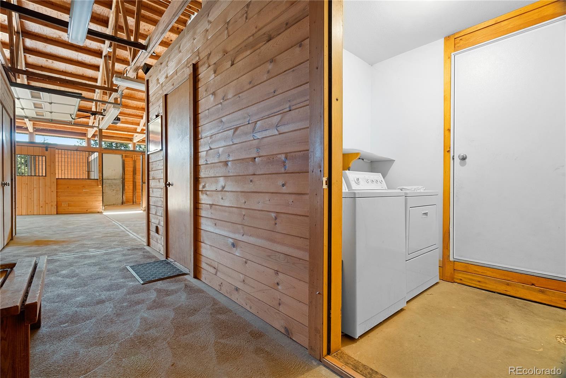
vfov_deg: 73.8
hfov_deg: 96.7
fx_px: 252
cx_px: 283
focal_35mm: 16
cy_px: 189
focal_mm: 16
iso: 160
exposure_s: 13
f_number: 11
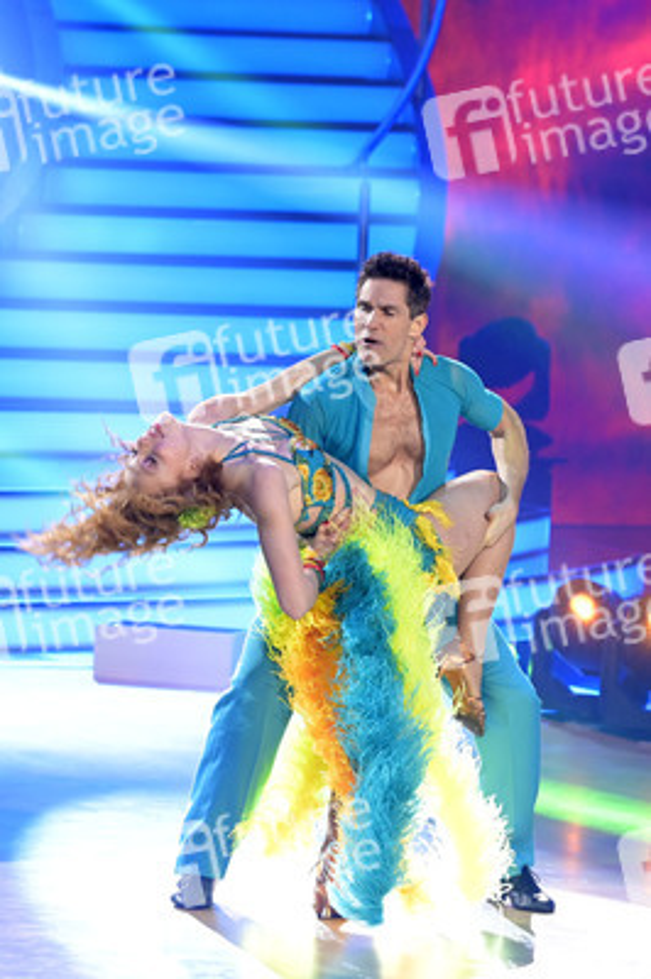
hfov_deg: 8.3
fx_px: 4483
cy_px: 490
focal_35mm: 165
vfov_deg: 12.5
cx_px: 326
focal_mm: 165
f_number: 5
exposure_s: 1/500
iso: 6400
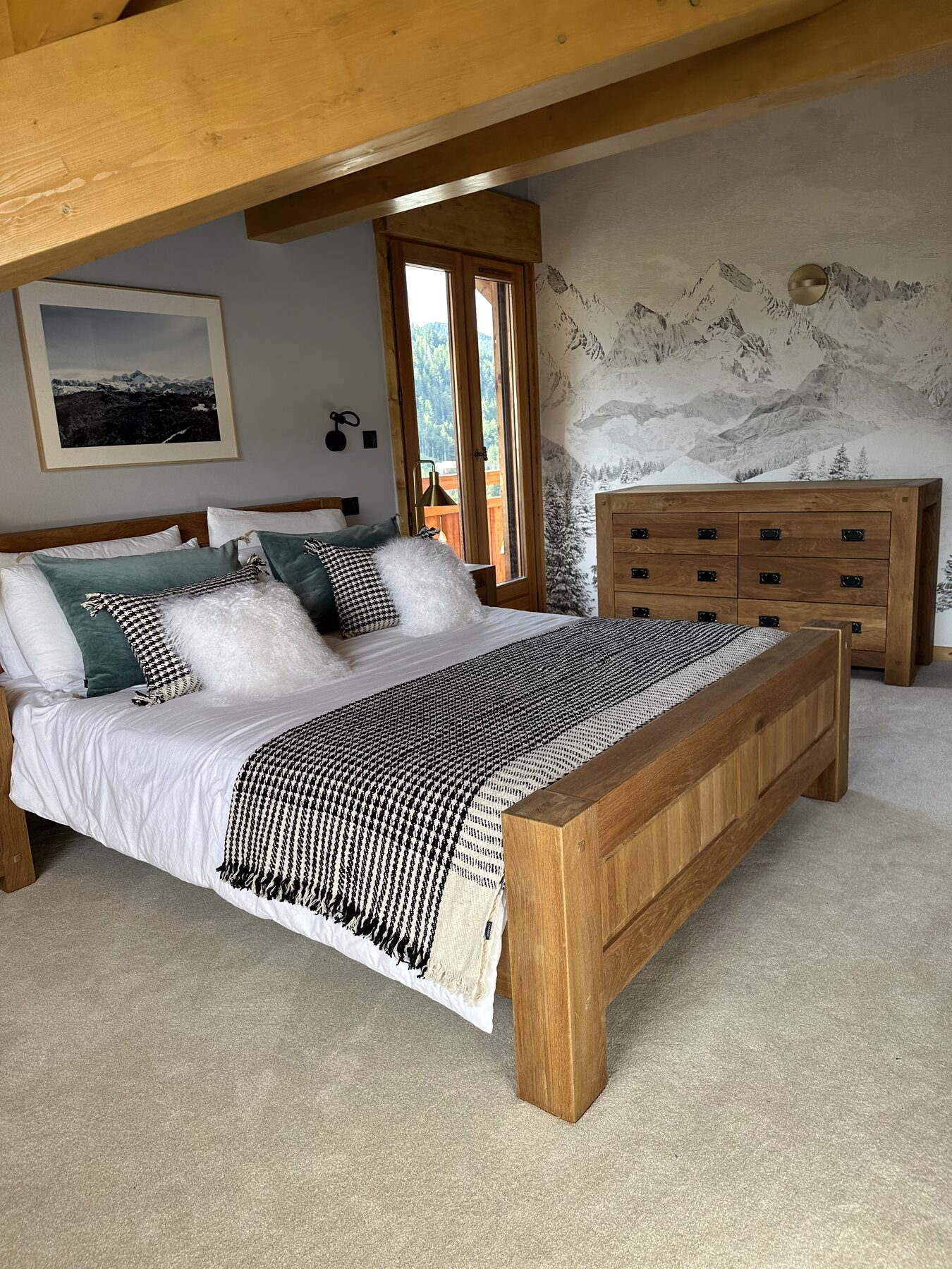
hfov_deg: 56.8
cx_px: 476
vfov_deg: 71.6
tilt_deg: -12.3
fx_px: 880
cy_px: 634
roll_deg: +2.1
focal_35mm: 24
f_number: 1.78
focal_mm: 6.86
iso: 64
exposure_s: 1/134
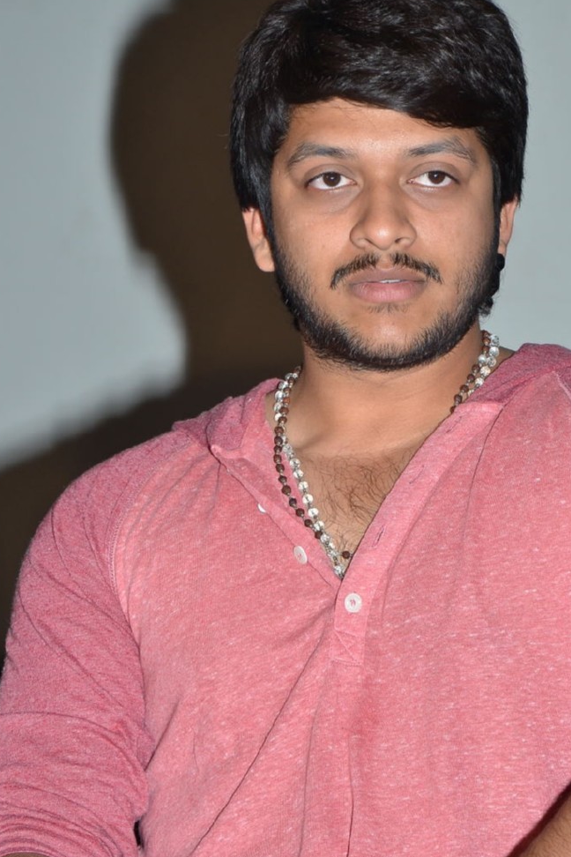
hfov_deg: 6.4
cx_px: 357
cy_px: 605
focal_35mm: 214
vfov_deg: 9.6
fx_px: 5091
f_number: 5.6
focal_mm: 92
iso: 320
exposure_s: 1/125
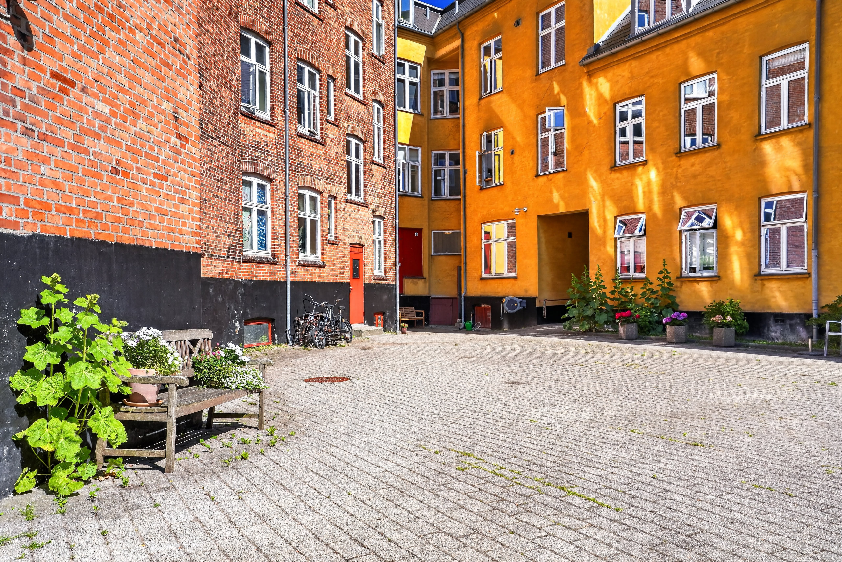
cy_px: 281
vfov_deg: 47.9
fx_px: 631
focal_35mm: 27
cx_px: 421
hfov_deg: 67.4
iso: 400
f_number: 8
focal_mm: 27
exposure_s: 1/2500
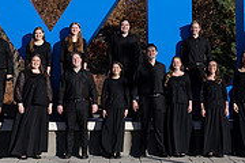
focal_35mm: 87
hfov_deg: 23.4
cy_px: 31
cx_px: 124
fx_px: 592
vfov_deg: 15.6
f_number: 11
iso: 100
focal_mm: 27
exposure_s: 1/250
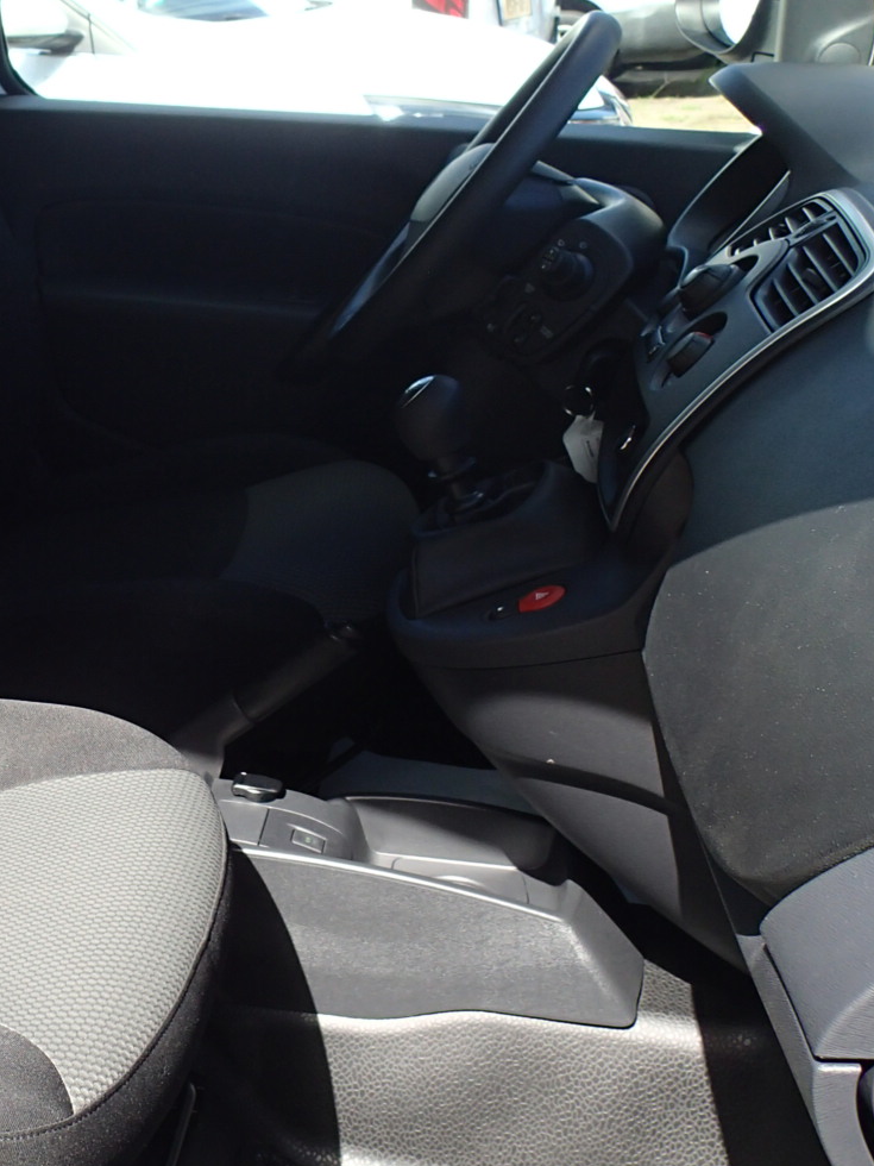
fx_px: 1650
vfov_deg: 38.9
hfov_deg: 26.9
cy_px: 581
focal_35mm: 49
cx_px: -124
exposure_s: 1/400
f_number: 2.8
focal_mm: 4.5
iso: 100
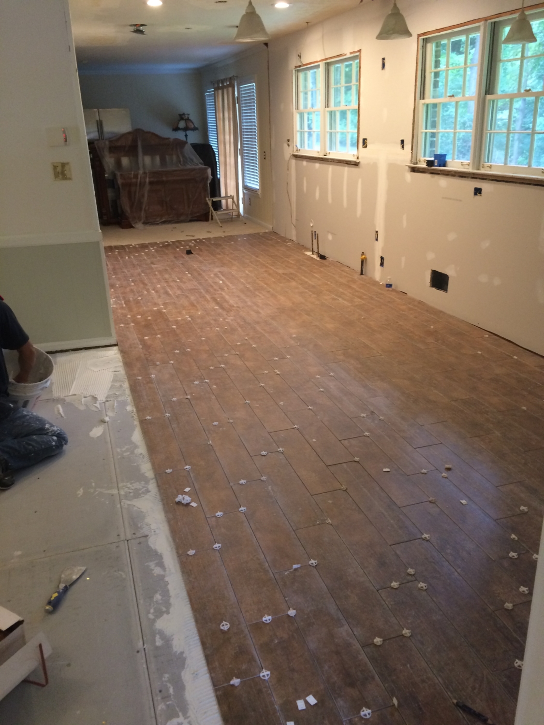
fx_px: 608
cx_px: 272
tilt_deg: -23.7
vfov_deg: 61.7
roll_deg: +3.5
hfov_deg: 48.2
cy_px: 362
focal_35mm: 29
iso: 100
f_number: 2.2
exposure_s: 1/30
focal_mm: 4.15
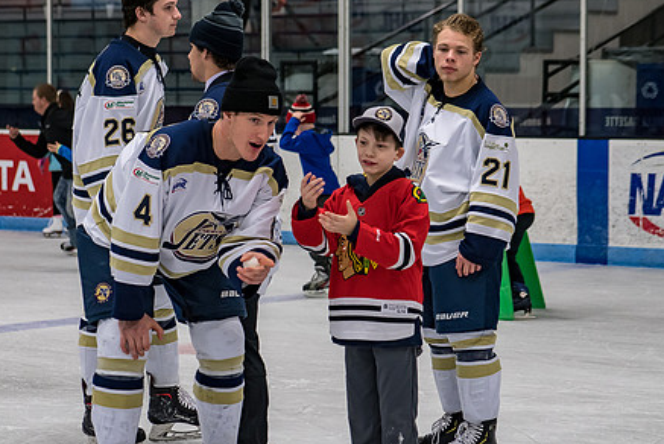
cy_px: 247
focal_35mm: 132
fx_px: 2436
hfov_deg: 15.5
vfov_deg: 10.4
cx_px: 287
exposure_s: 1/500
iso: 640
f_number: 4
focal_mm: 66
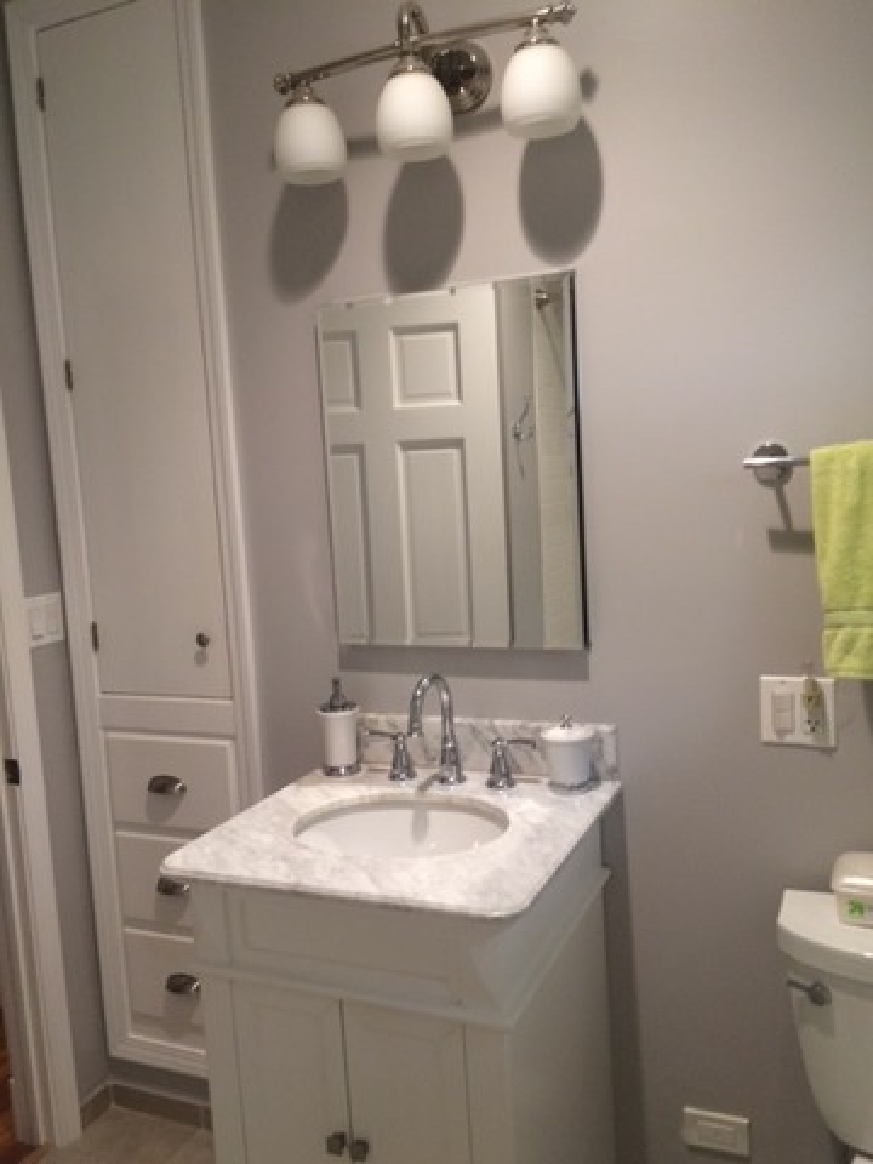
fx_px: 975
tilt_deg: -8.3
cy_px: 582
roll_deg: +3.1
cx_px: 436
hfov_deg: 48.2
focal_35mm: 29
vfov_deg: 61.7
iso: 100
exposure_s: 1/30
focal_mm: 4.15
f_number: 2.2
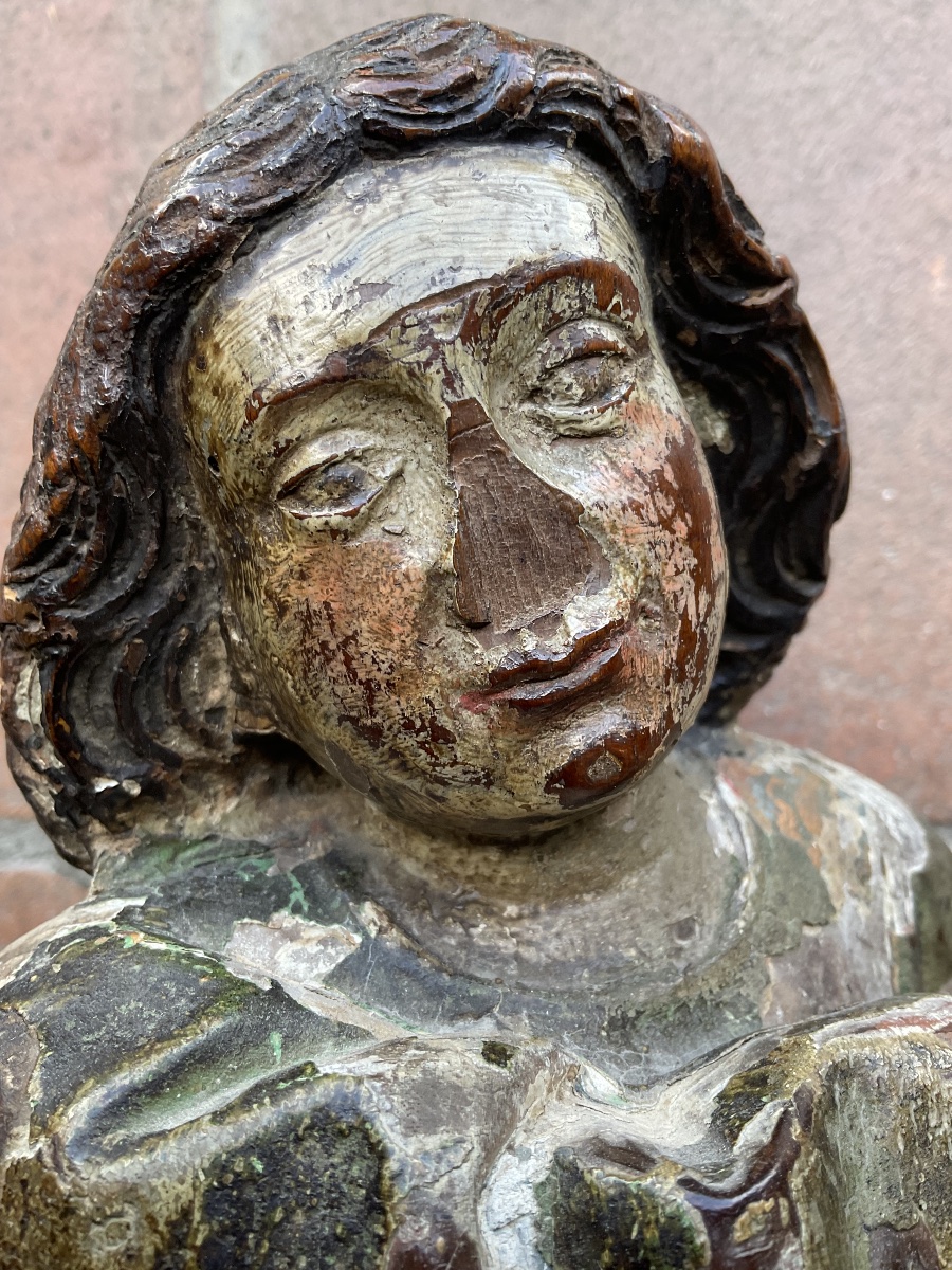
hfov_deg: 48.2
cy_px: 635
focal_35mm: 29
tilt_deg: -84.1
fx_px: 1063
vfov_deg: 61.7
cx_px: 476
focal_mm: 3
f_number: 1.8
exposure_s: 1/120
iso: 64
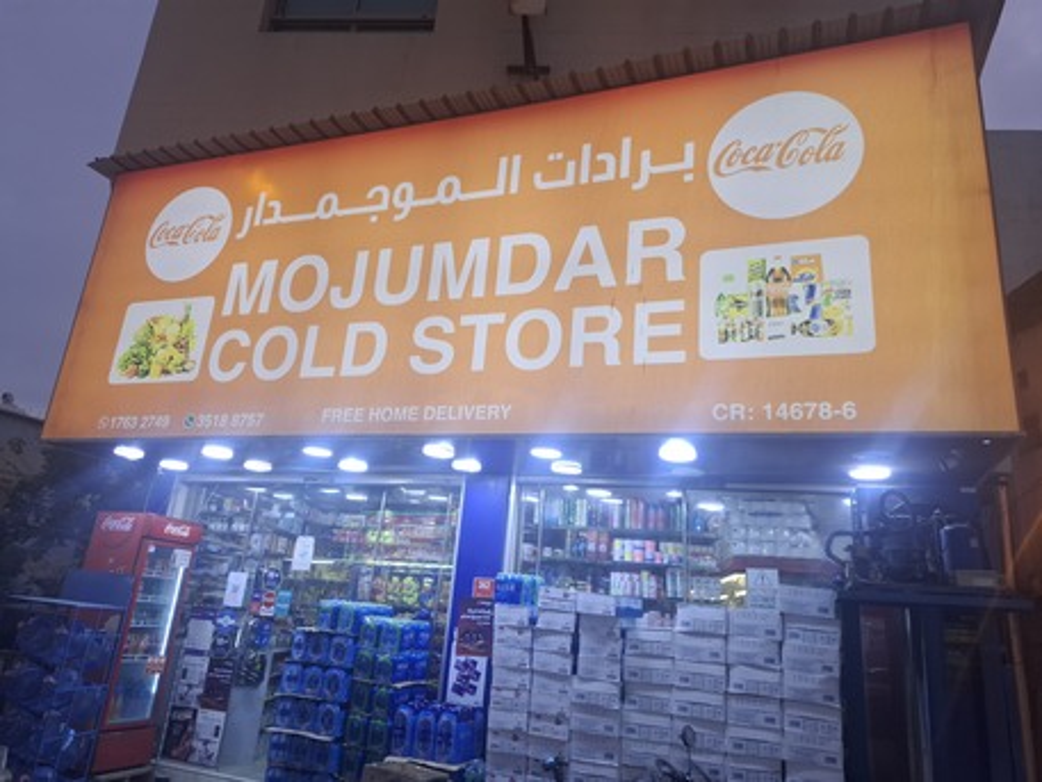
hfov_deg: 73.9
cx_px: 521
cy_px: 391
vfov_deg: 58.9
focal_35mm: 23
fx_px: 693
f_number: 1.8
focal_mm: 5.54
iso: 125
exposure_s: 1/100
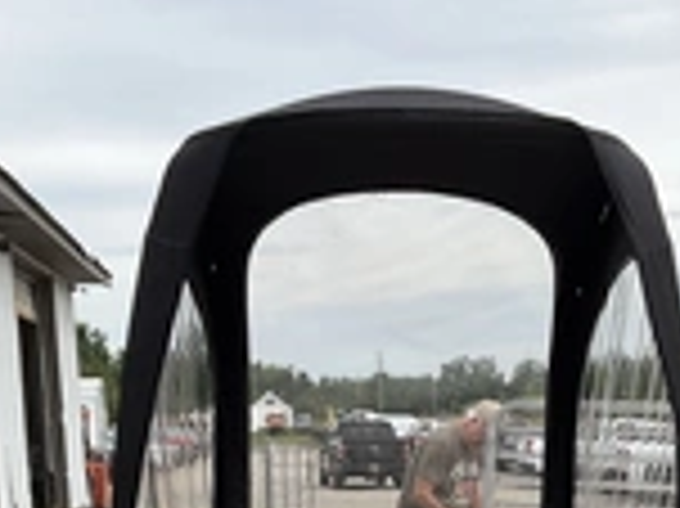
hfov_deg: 25.3
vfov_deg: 18.0
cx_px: 428
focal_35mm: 77
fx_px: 1511
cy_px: 634
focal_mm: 3
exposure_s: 1/1279
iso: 25
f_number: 1.8
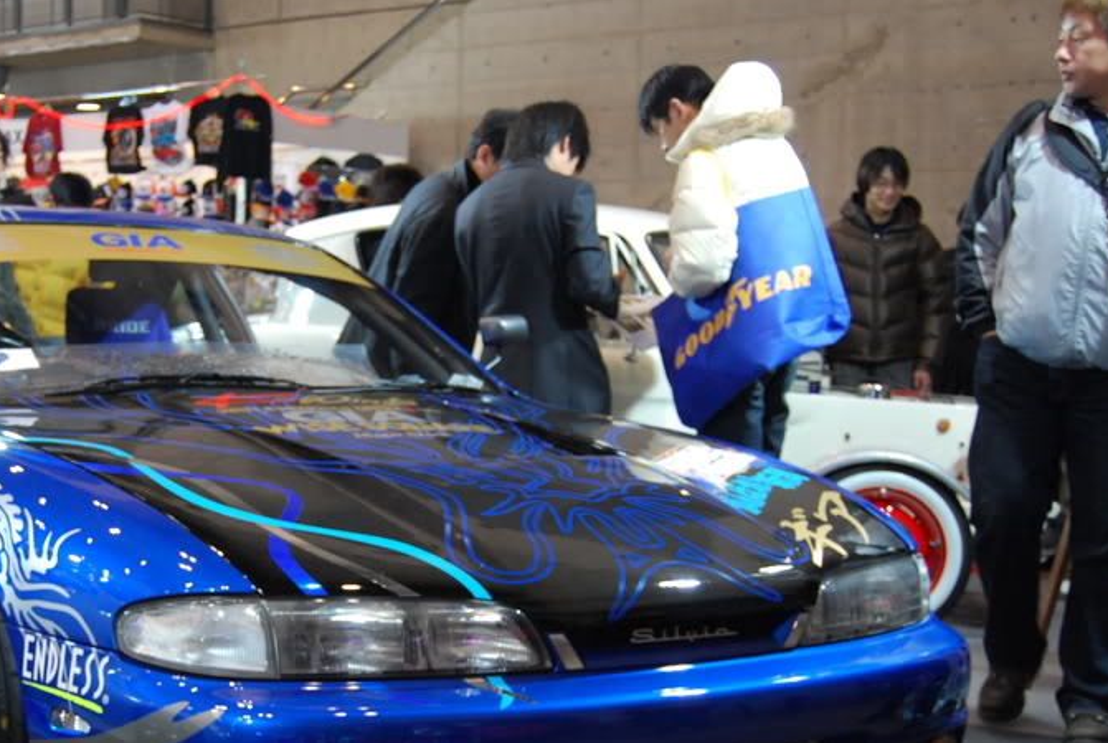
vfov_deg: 21.3
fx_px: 1973
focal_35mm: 64
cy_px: 473
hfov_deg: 30.9
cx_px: 308
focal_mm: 28
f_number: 4.2
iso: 640
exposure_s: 1/30
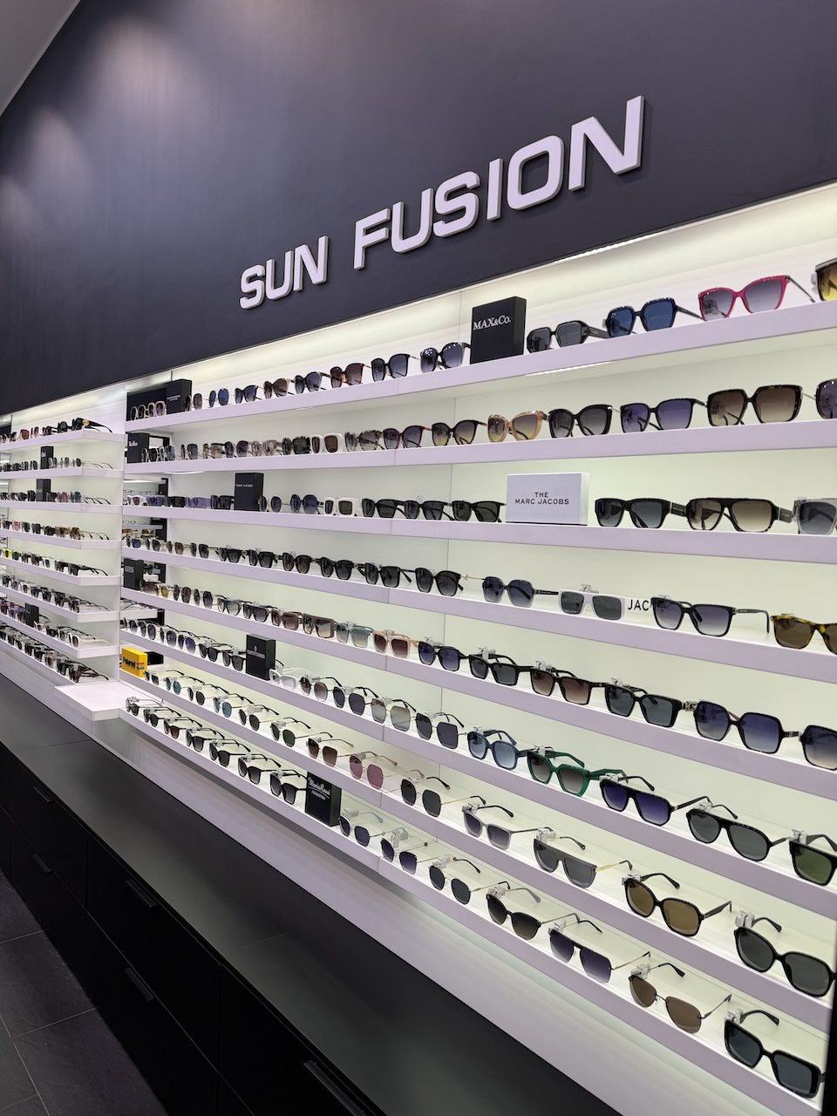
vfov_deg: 71.6
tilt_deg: -2.9
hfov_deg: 56.8
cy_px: 558
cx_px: 418
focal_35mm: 24
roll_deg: -2.3
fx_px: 774
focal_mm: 6.76
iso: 64
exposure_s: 1/196
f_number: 1.78
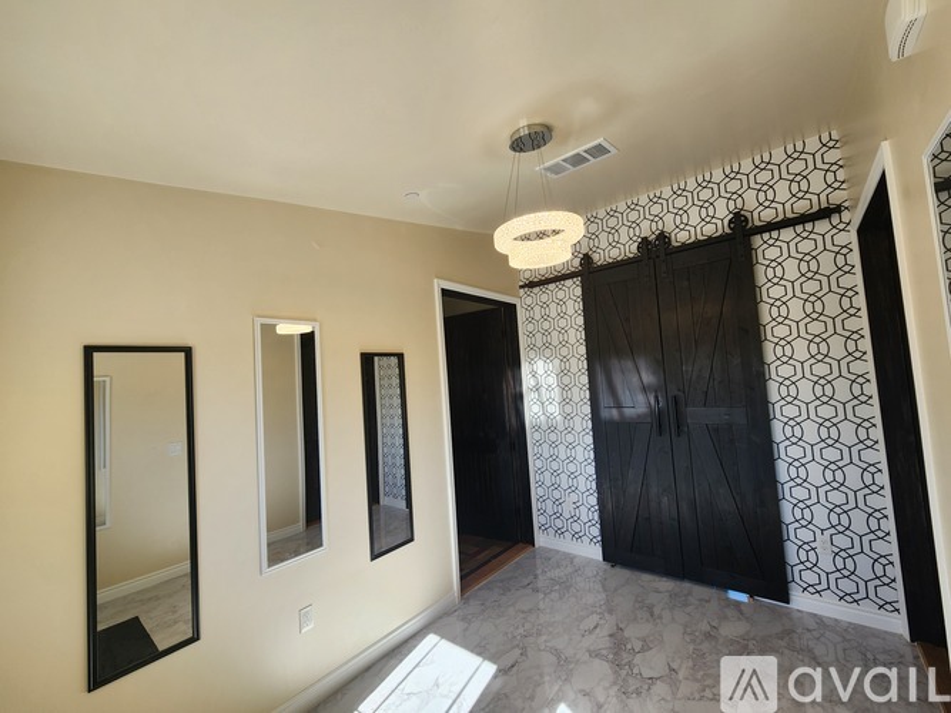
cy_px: 356
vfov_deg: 89.9
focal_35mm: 13
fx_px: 357
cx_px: 476
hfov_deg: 106.2
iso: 50
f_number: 2.2
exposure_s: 1/152
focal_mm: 2.2
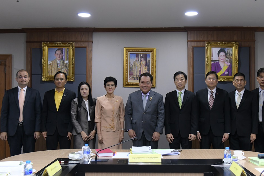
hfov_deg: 47.4
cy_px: 88
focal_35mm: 41
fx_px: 301
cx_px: 141
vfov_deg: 32.6
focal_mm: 32
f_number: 4.5
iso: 1600
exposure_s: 1/80
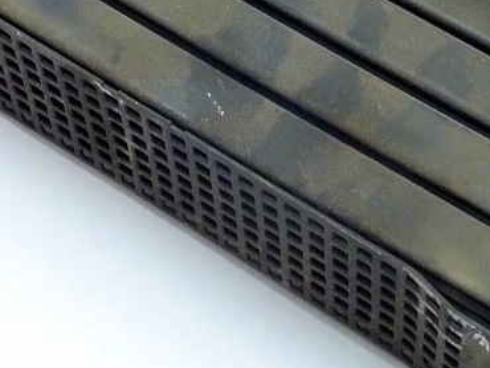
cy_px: 119
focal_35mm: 121
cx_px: 300
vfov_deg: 12.2
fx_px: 1714
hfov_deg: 16.3
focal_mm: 7.9
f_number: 3.8
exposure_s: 1/13
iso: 400
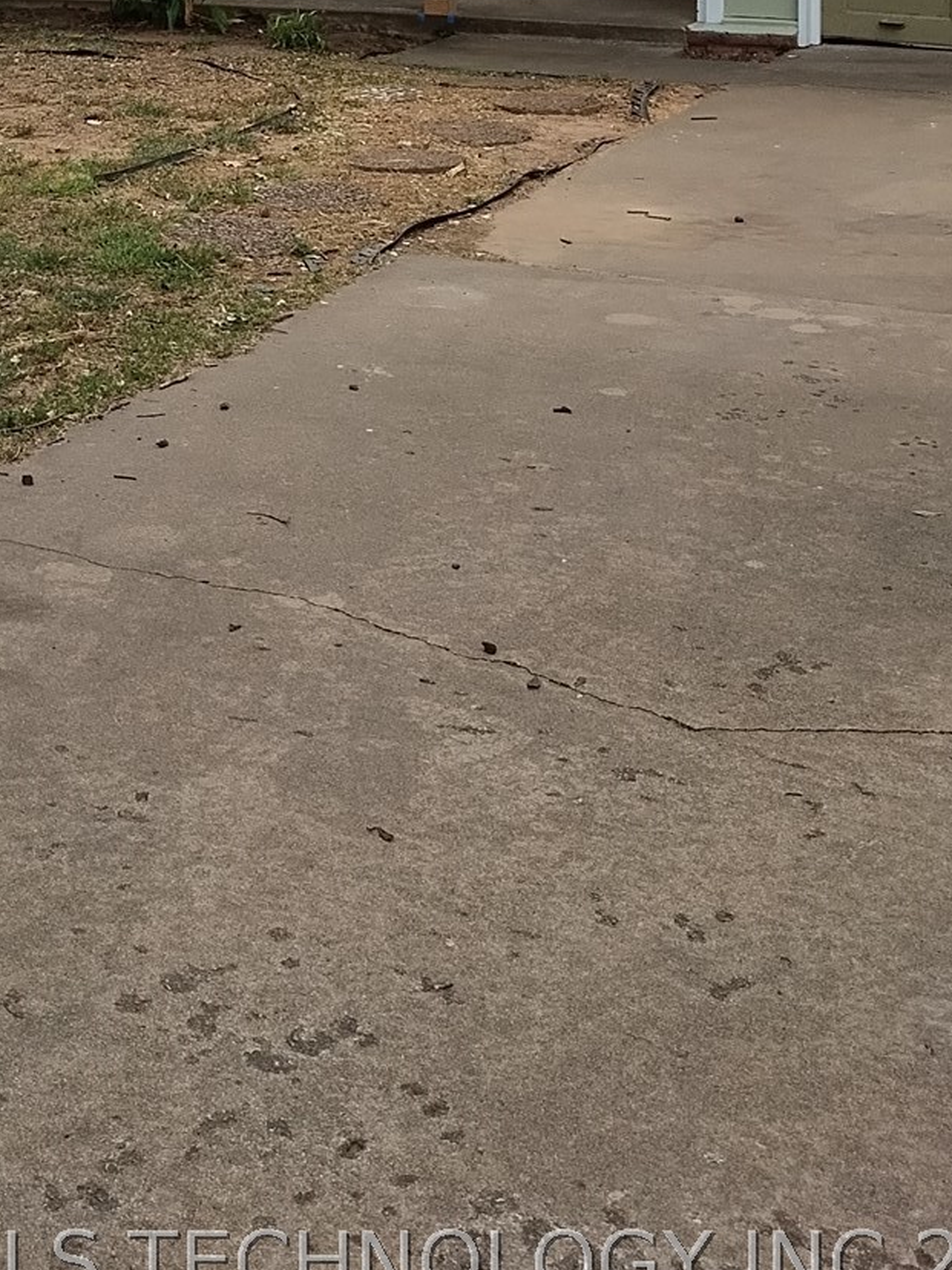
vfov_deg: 29.7
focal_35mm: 58
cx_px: 43
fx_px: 2127
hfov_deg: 24.3
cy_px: -143
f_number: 1.7
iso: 101
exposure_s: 1/6323
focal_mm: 4.71
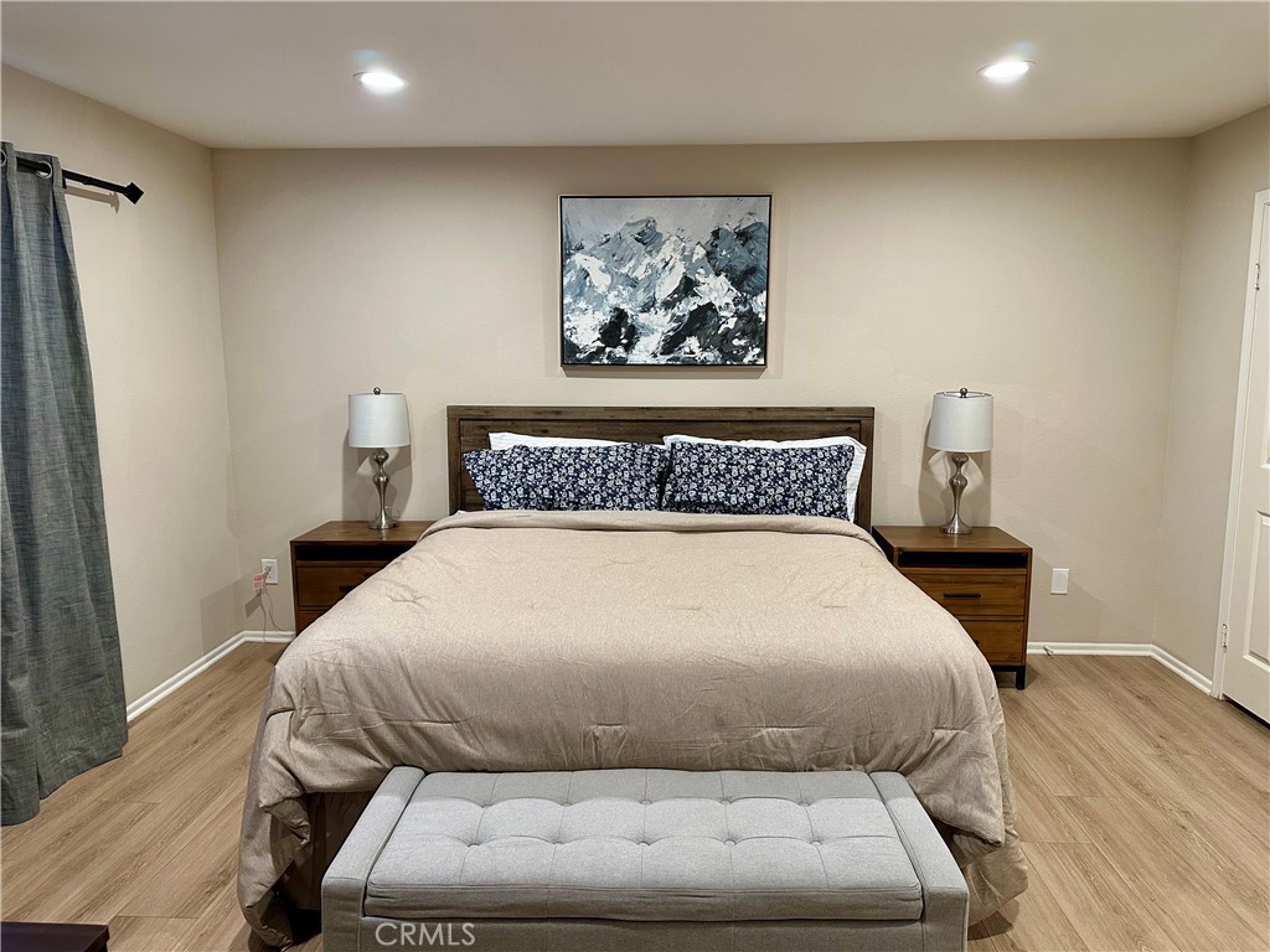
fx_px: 881
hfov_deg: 71.6
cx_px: 635
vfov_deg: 56.8
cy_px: 476
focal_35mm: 24
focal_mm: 6.86
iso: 250
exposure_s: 1/60
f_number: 1.78
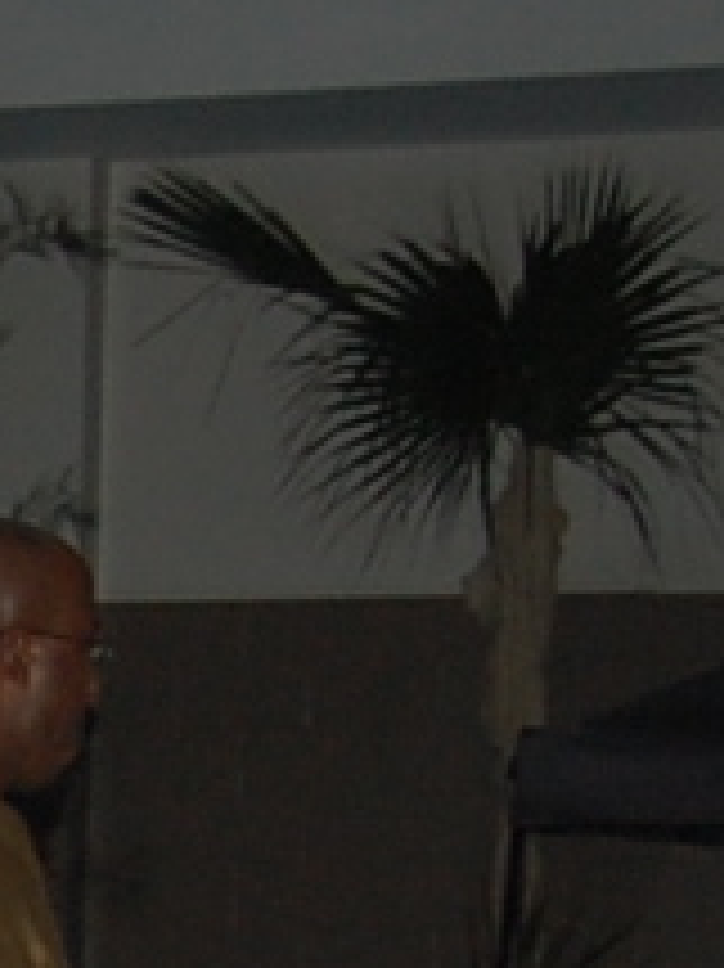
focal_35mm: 242
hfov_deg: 5.4
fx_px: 6755
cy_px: 2053
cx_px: -2212
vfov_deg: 7.8
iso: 400
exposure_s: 1/60
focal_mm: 24
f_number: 4
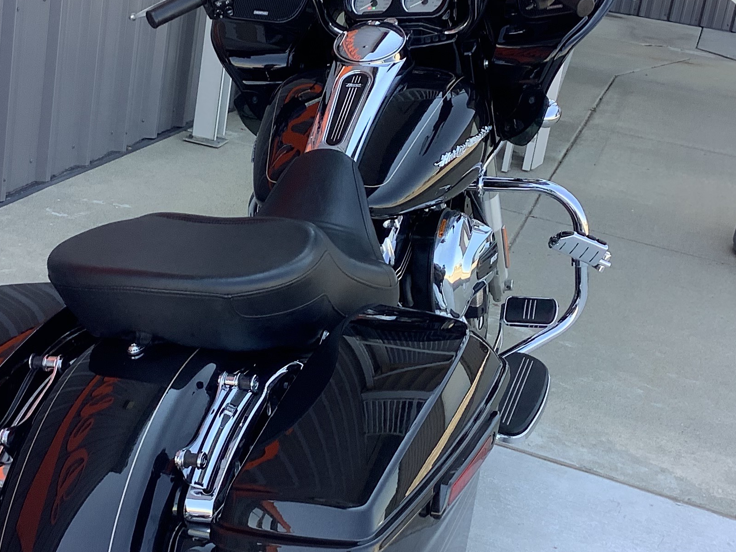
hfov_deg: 30.6
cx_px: 294
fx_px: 1340
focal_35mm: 63
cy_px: 269
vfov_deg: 23.3
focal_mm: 3.3
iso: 25
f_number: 2.4
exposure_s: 1/120
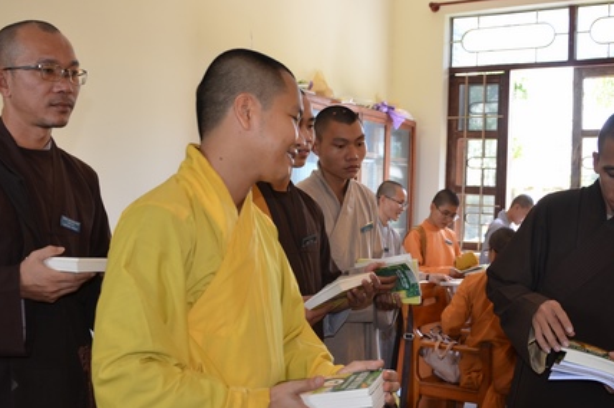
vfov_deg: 32.5
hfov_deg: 47.5
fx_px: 698
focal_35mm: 41
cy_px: 195
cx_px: 320
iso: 250
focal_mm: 18
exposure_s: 1/60
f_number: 3.5
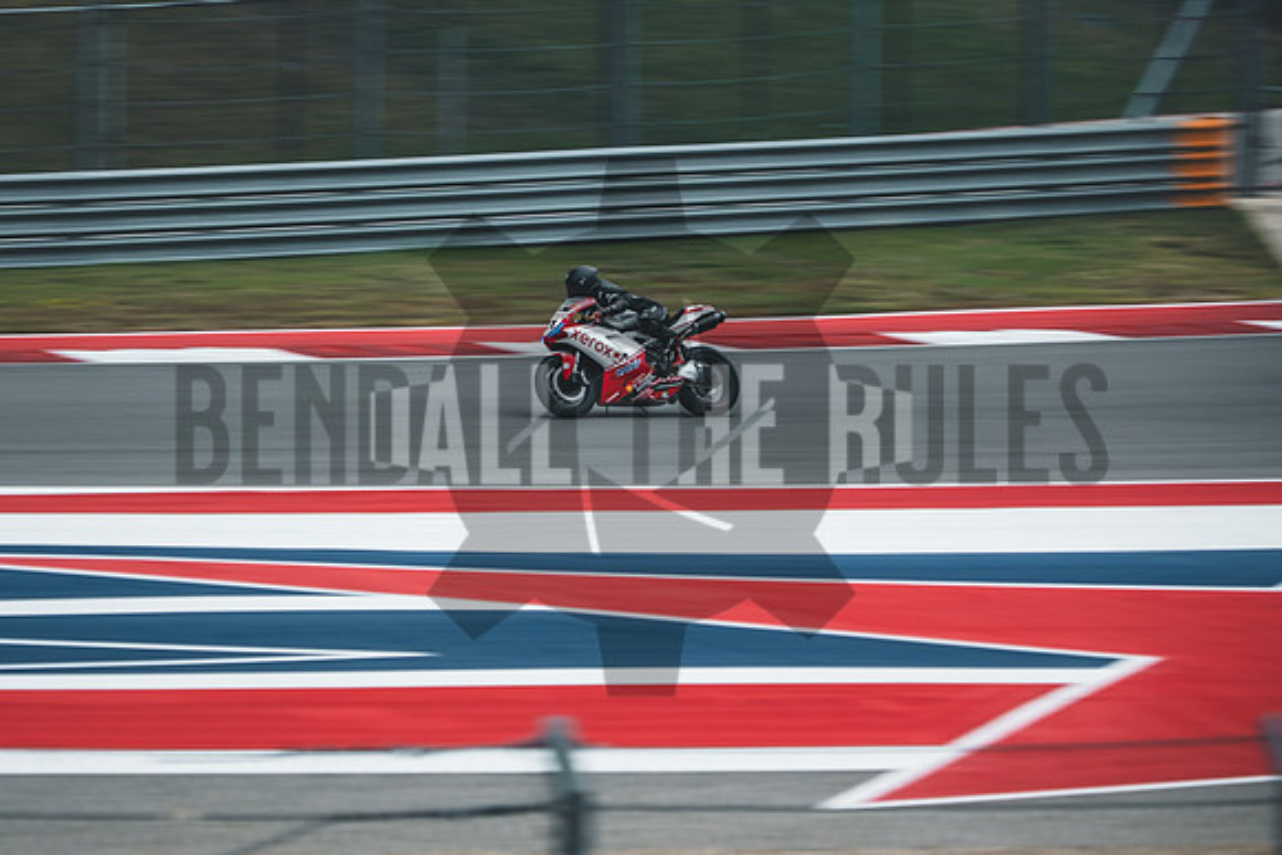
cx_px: 554
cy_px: 369
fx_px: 16997
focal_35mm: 477
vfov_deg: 2.9
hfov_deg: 4.3
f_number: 2.8
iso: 160
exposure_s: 1/80
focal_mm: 280
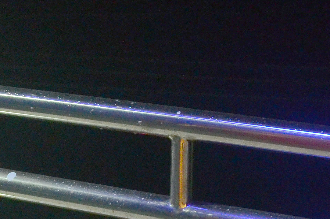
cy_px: 110
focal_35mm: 123
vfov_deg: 11.1
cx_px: 14
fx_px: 1125
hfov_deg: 16.4
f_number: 4.5
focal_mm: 18
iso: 2000
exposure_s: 1/80
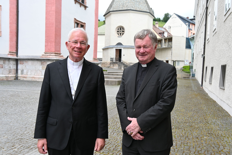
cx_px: 116
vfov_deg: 39.2
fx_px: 217
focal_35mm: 34
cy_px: 78
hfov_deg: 56.1
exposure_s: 1/250
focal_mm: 22.5
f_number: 5
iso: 200
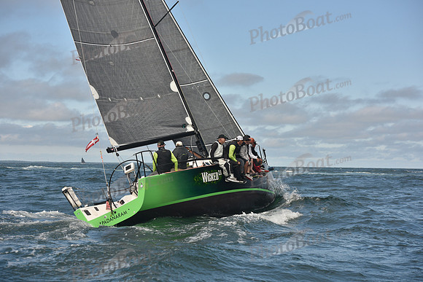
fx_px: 823
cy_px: 141
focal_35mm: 70
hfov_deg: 28.8
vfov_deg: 19.5
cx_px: 212
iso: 320
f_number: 5.6
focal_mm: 70
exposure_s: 1/1250
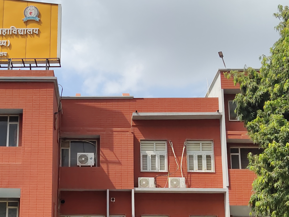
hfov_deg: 29.0
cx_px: 74
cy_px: 175
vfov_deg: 21.9
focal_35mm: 66
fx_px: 551
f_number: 1.8
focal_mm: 4.71
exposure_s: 1/4365
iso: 50
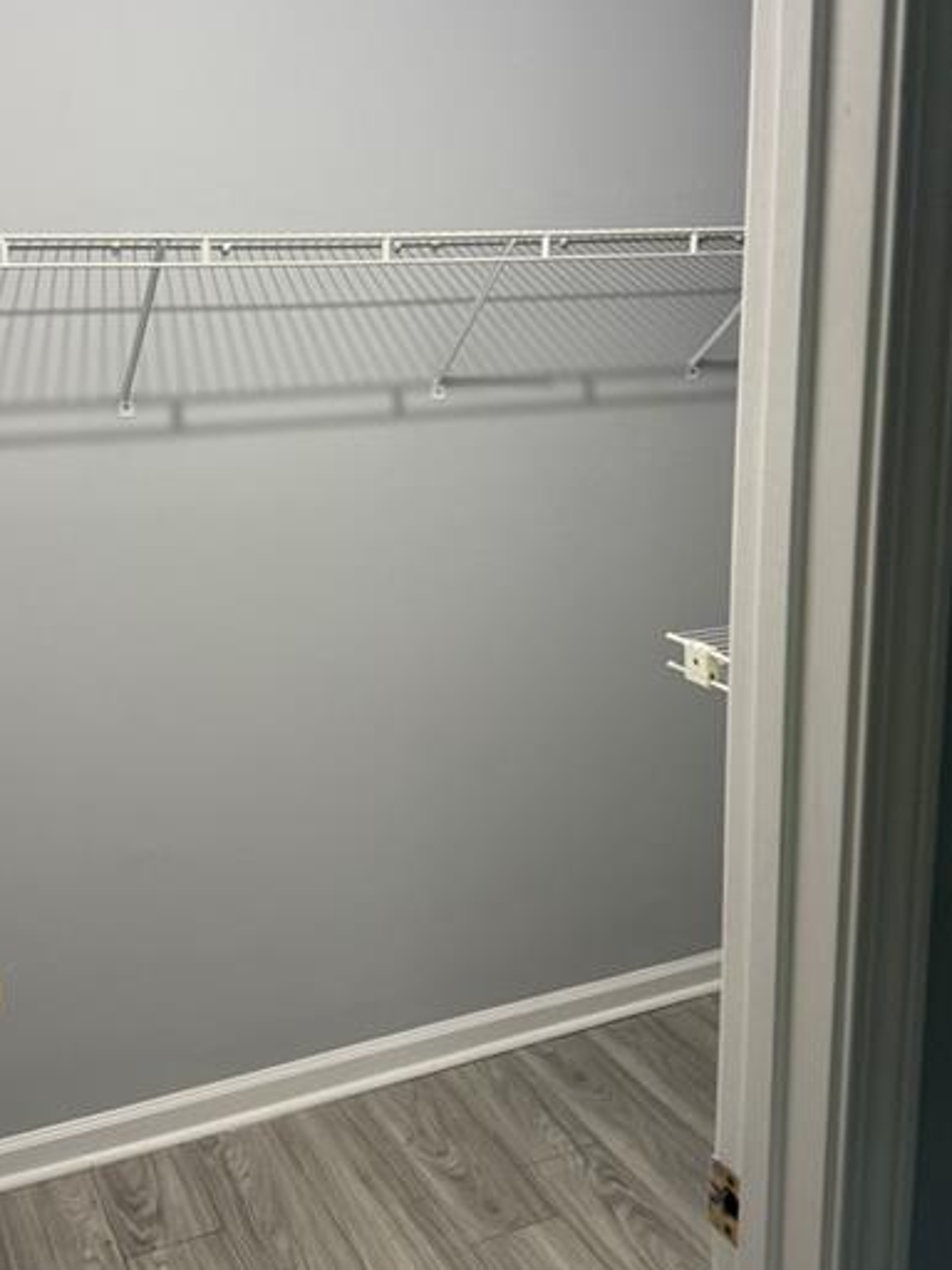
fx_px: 1320
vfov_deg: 51.2
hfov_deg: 39.5
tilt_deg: -9.8
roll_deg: +1.7
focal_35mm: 36
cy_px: 546
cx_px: 374
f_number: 1.78
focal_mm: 6.76
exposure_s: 1/60
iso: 250
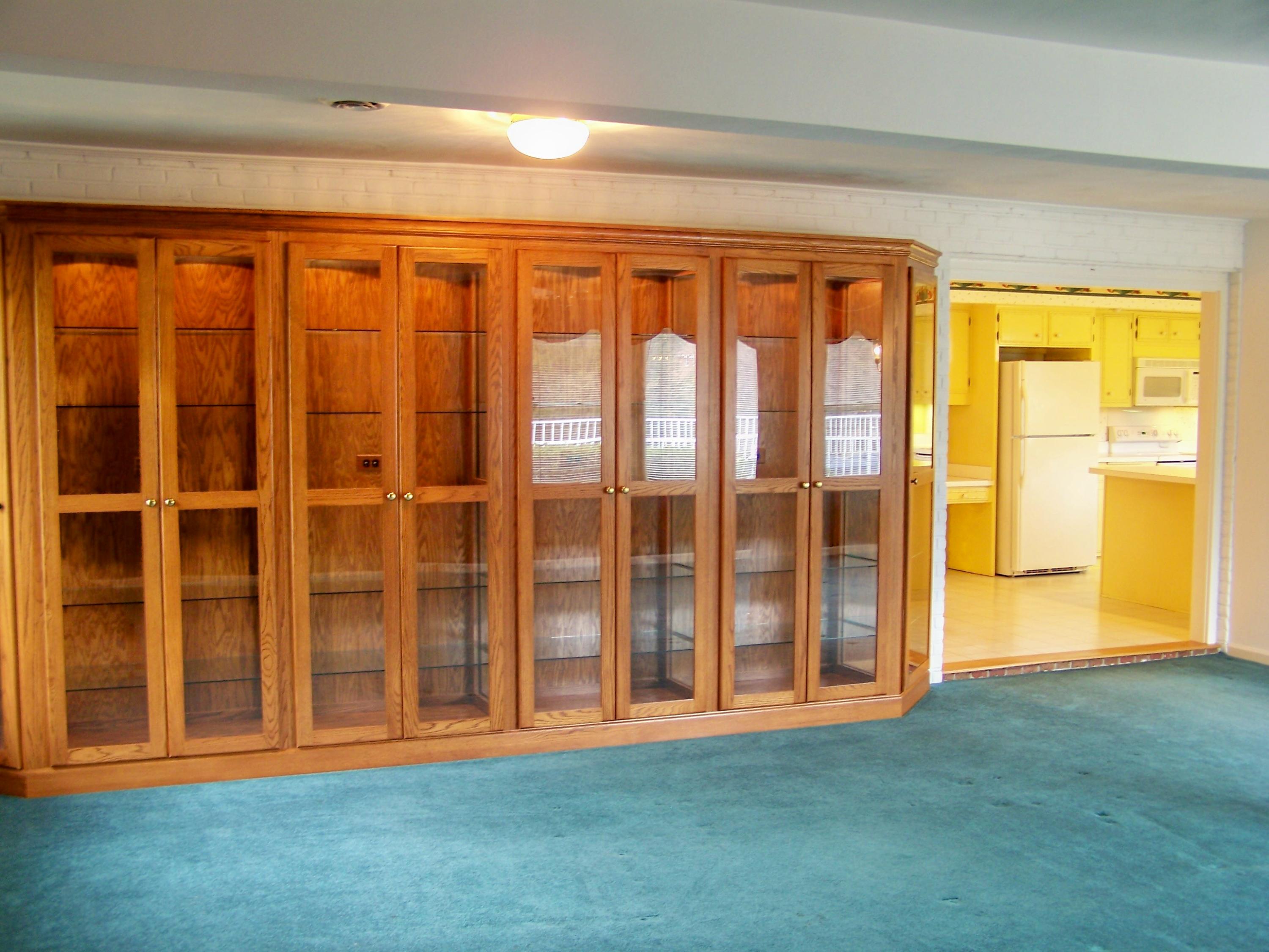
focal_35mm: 38
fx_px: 1393
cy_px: 476
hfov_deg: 49.0
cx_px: 634
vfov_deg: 37.7
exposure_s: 1/5
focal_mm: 6.3
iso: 64
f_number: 2.8
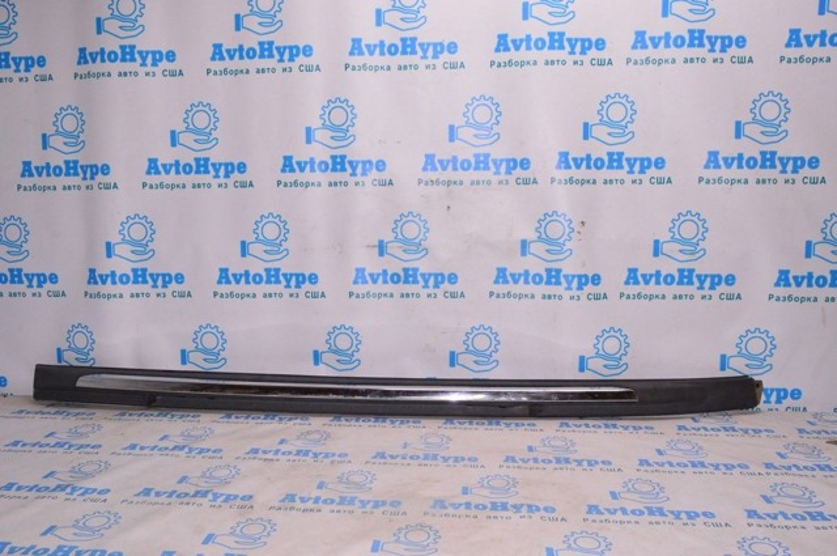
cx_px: 418
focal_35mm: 30
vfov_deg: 43.5
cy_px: 278
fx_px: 697
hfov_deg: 62.0
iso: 1600
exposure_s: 1/160
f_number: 8
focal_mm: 20
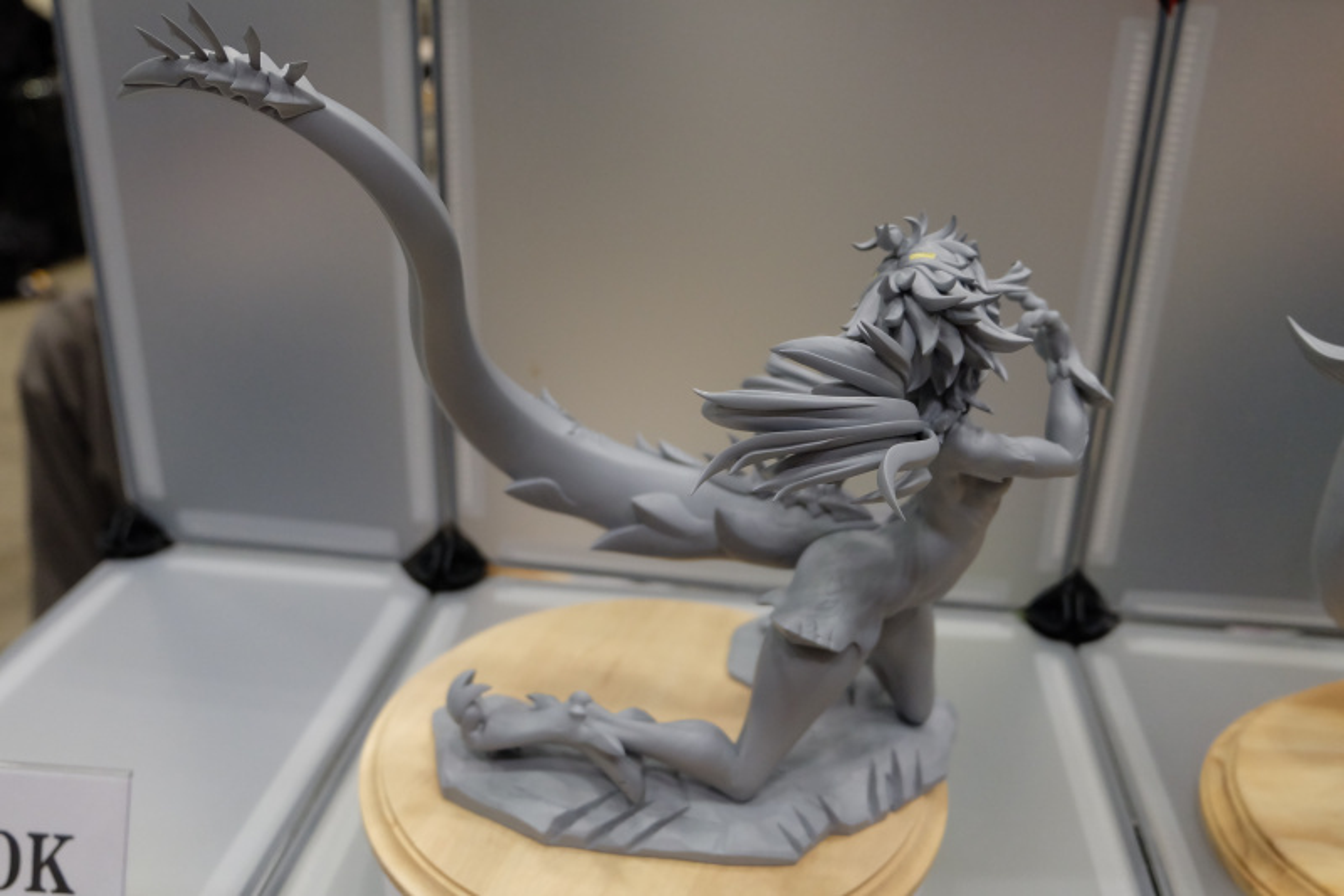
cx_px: 672
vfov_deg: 40.0
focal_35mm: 33
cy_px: 448
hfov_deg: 57.2
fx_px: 1232
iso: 2000
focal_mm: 22.2
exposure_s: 1/125
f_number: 4
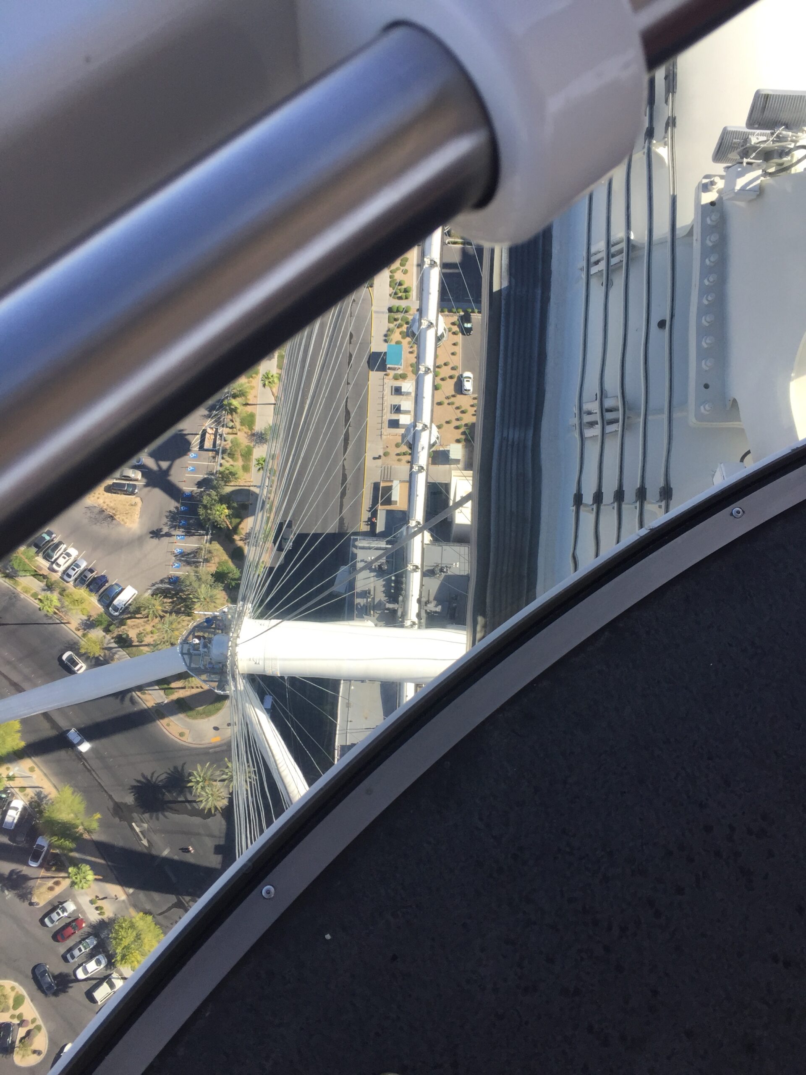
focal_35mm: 29
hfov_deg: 48.2
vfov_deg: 61.7
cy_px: 538
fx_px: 900
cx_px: 403
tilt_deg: -69.8
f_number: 2.2
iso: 32
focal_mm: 4.15
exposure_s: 1/399
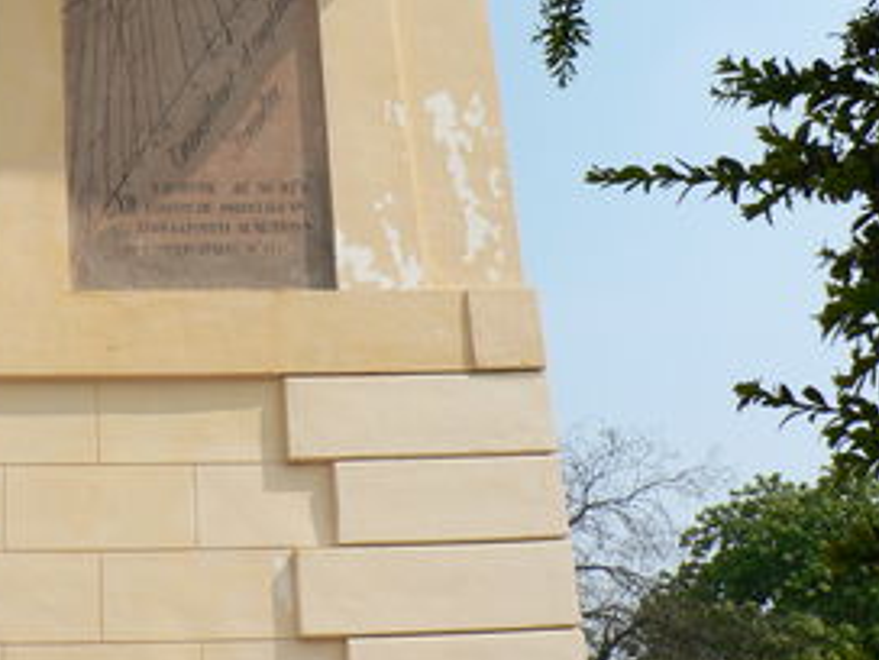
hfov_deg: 30.0
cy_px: 100
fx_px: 1600
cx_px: 175
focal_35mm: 63
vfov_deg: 22.8
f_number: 5.6
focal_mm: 6
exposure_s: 1/320
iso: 64
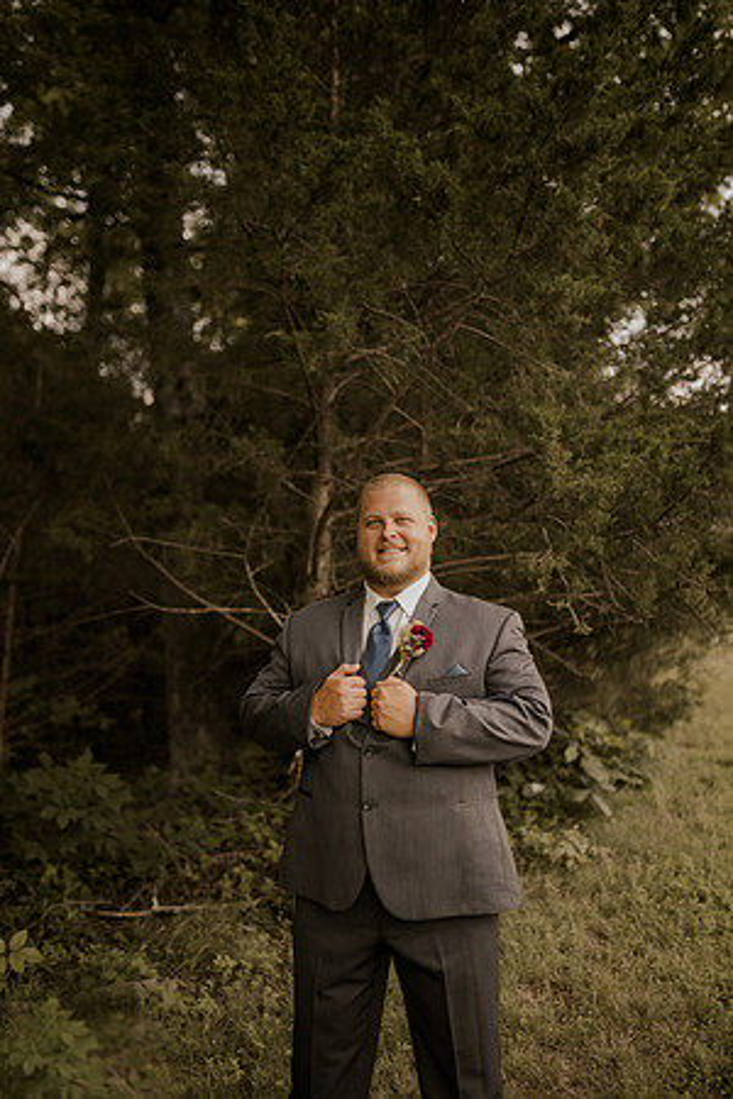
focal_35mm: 35
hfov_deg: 37.9
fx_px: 1069
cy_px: 550
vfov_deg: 54.4
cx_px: 366
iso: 64
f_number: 1.6
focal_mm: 35
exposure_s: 1/640
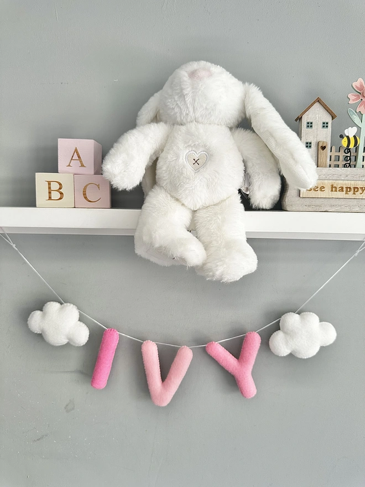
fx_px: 337
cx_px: 182
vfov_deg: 71.6
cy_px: 244
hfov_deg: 56.8
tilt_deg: -4.1
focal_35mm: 24
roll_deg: -1.6
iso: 80
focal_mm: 6.86
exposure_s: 1/121
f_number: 1.78
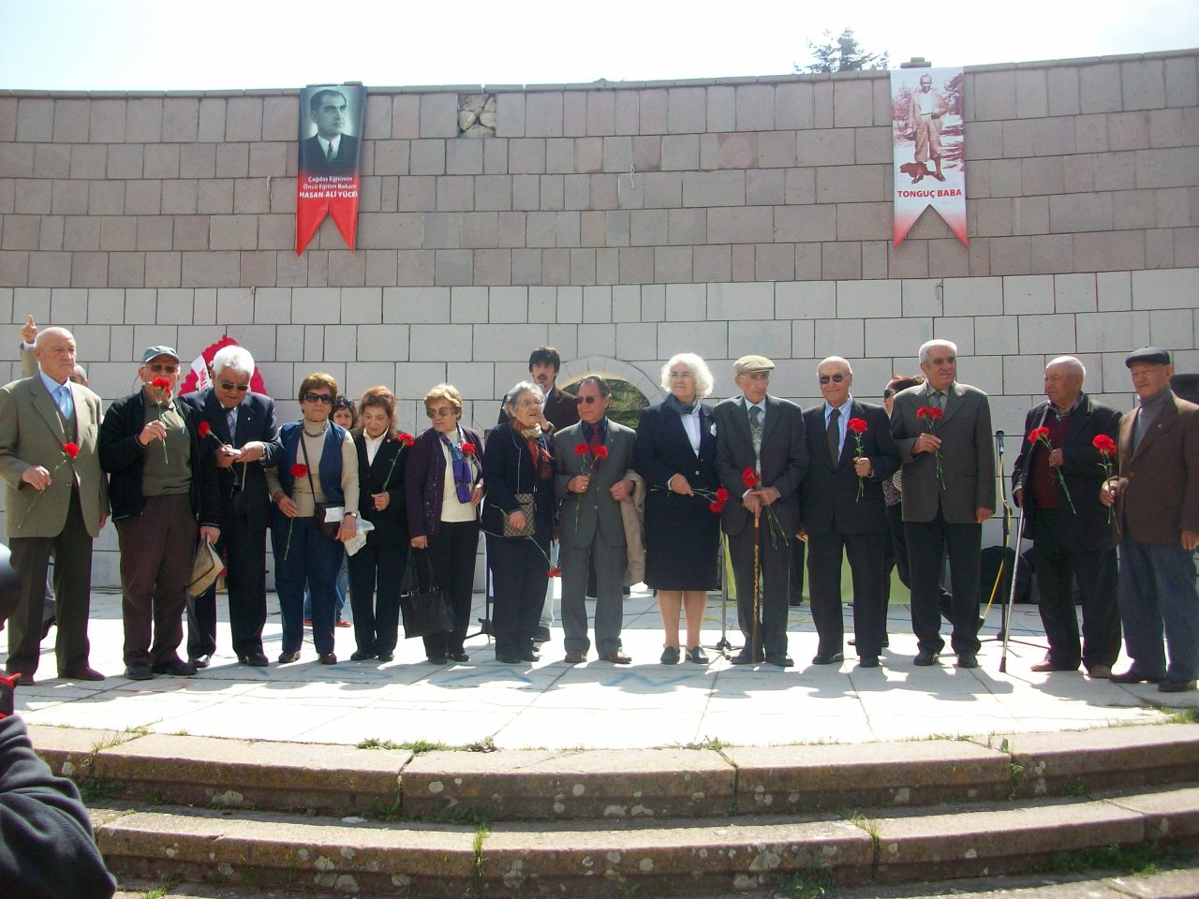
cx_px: 600
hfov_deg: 54.0
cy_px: 450
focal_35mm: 34
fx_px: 1178
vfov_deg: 41.8
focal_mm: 5.7
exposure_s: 1/738
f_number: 2.8
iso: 80
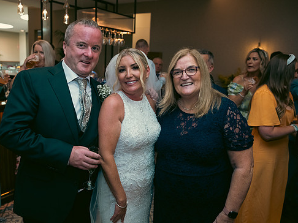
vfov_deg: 45.4
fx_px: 267
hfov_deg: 58.2
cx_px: 131
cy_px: 115
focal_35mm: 31
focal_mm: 27
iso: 800
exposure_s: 1/160
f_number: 3.5
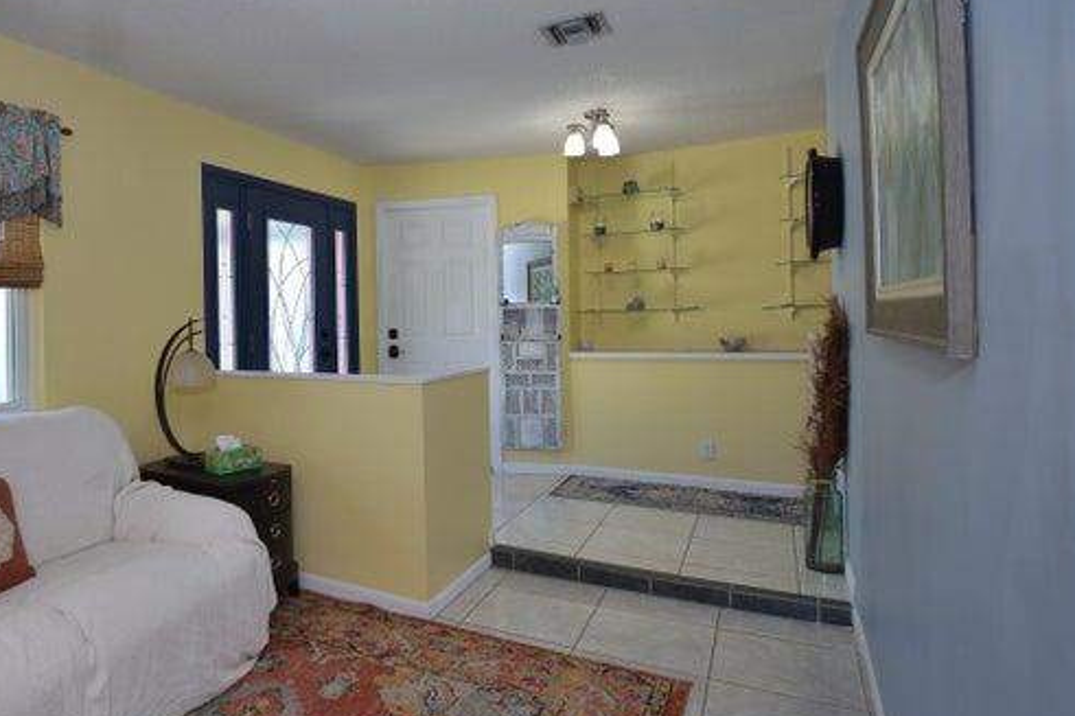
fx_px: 657
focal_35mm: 22
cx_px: 307
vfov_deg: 57.1
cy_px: 326
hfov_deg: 74.5
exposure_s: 1/30
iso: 100
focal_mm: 10
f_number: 4.5
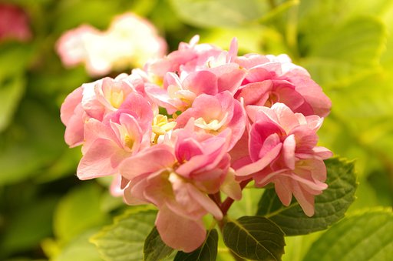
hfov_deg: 35.1
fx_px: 621
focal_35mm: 57
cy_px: 130
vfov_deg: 23.7
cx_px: 196
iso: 400
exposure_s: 1/50
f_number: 5.6
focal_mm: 37.5
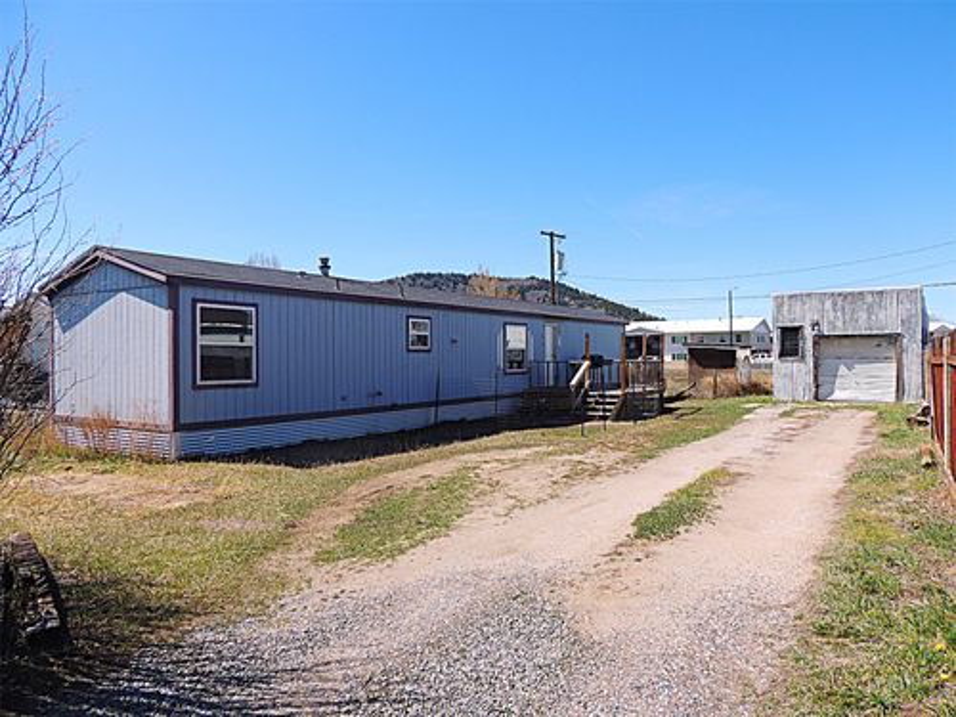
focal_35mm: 24
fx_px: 663
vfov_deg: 56.8
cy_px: 358
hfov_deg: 71.6
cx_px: 478
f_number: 3
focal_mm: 4.3
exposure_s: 1/1250
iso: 100
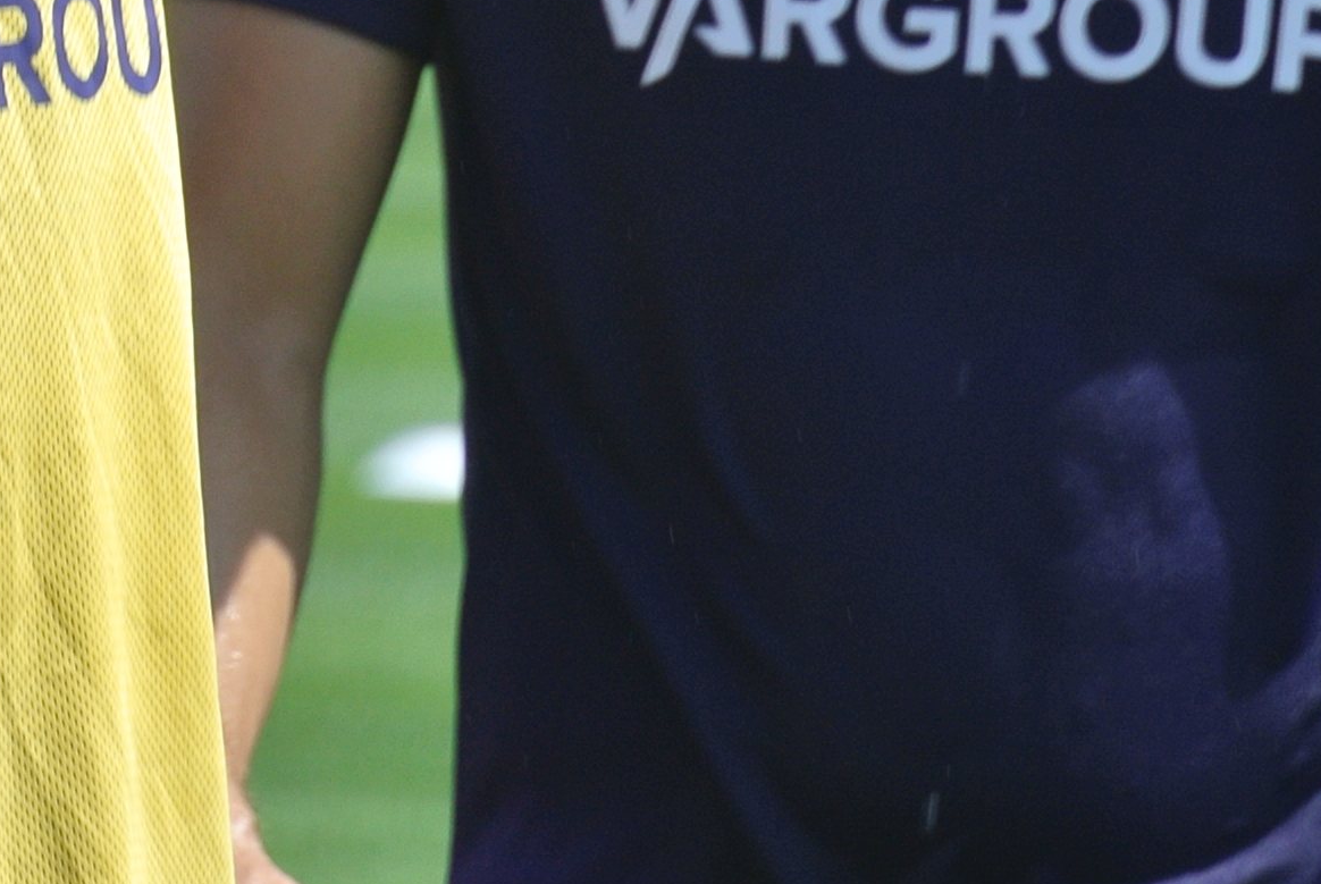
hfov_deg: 2.1
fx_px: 36294
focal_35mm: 988
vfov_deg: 1.4
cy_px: -525
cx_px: -50
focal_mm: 110
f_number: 5.6
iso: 100
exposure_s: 1/320
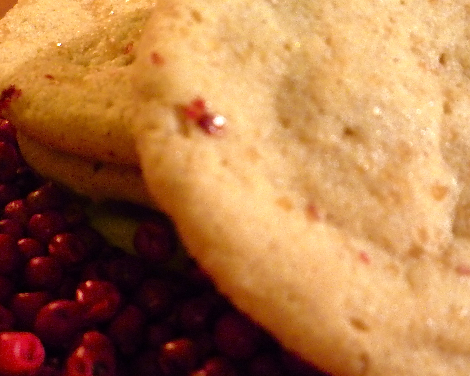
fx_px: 640
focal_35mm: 46
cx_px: 313
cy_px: 191
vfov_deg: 32.7
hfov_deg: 39.9
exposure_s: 1/10
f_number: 3.3
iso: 400
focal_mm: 5.2
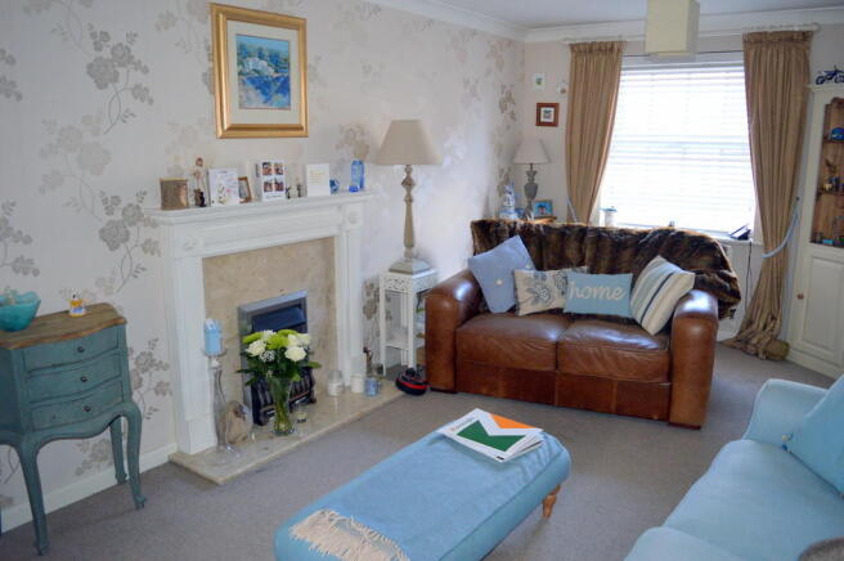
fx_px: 632
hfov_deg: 67.4
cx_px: 422
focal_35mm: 27
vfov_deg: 47.8
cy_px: 280
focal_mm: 18
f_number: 3.5
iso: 1100
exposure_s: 1/60
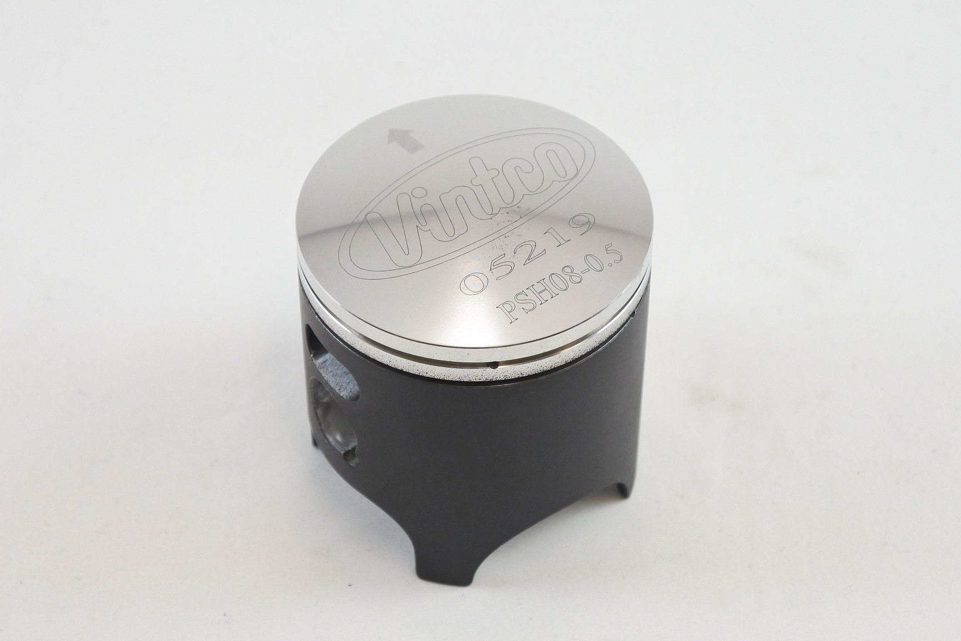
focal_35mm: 54
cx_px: 480
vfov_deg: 25.1
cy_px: 320
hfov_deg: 36.9
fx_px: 1441
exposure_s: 1/125
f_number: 4.8
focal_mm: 20.1
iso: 450
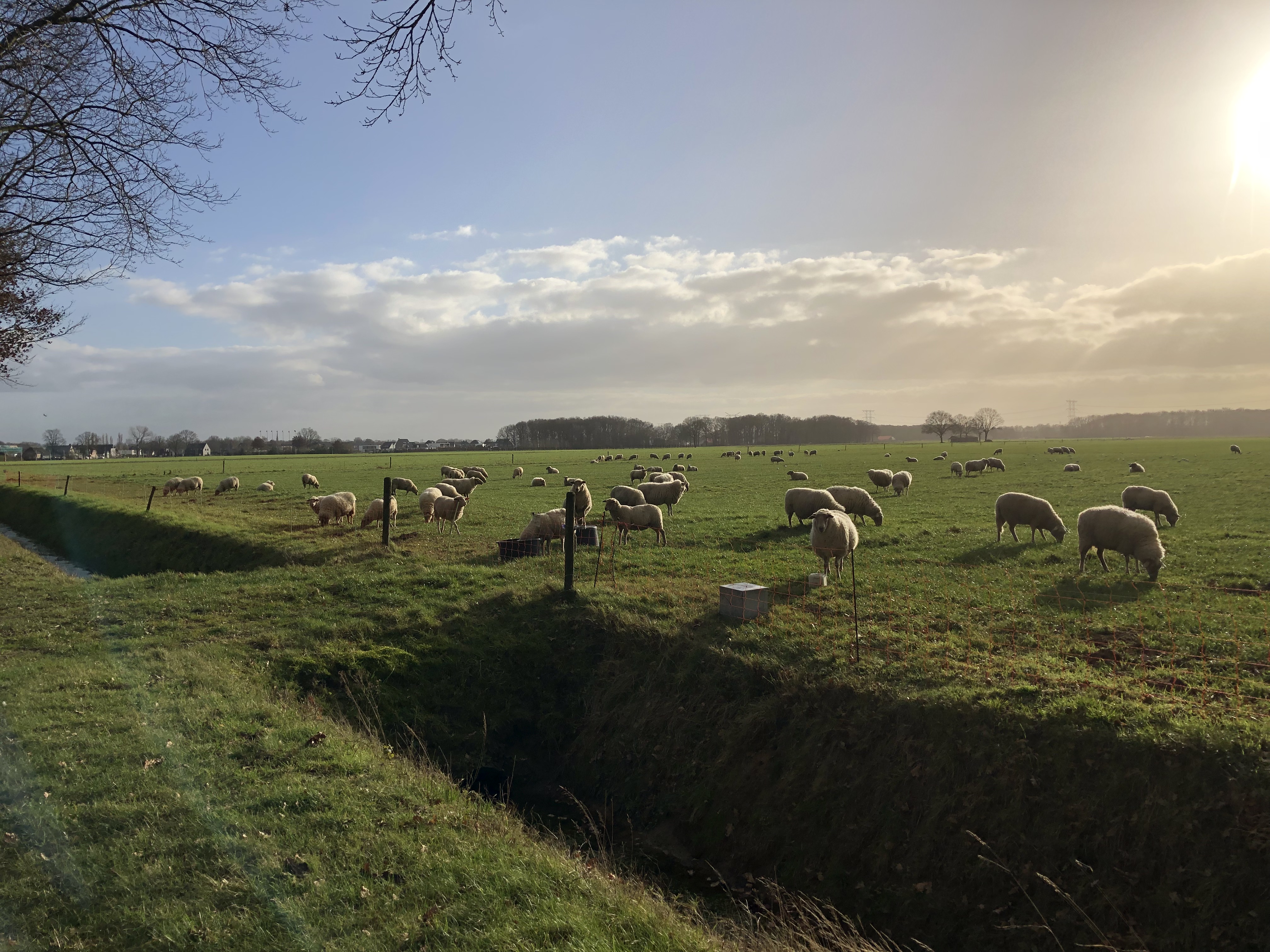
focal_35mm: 28
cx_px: 635
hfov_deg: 63.4
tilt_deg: -1.6
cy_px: 476
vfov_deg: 49.7
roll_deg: +0.1
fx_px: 1027
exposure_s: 1/4367
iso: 25
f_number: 1.8
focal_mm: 3.99
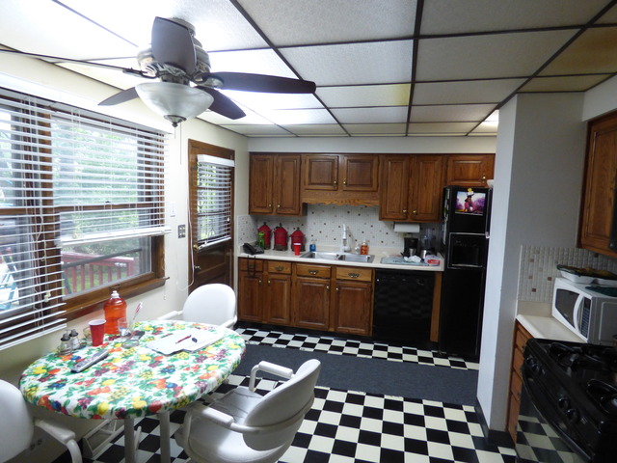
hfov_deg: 81.7
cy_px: 232
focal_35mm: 20
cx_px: 308
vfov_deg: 66.0
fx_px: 356
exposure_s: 1/25
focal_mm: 3.58
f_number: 3.2
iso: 400
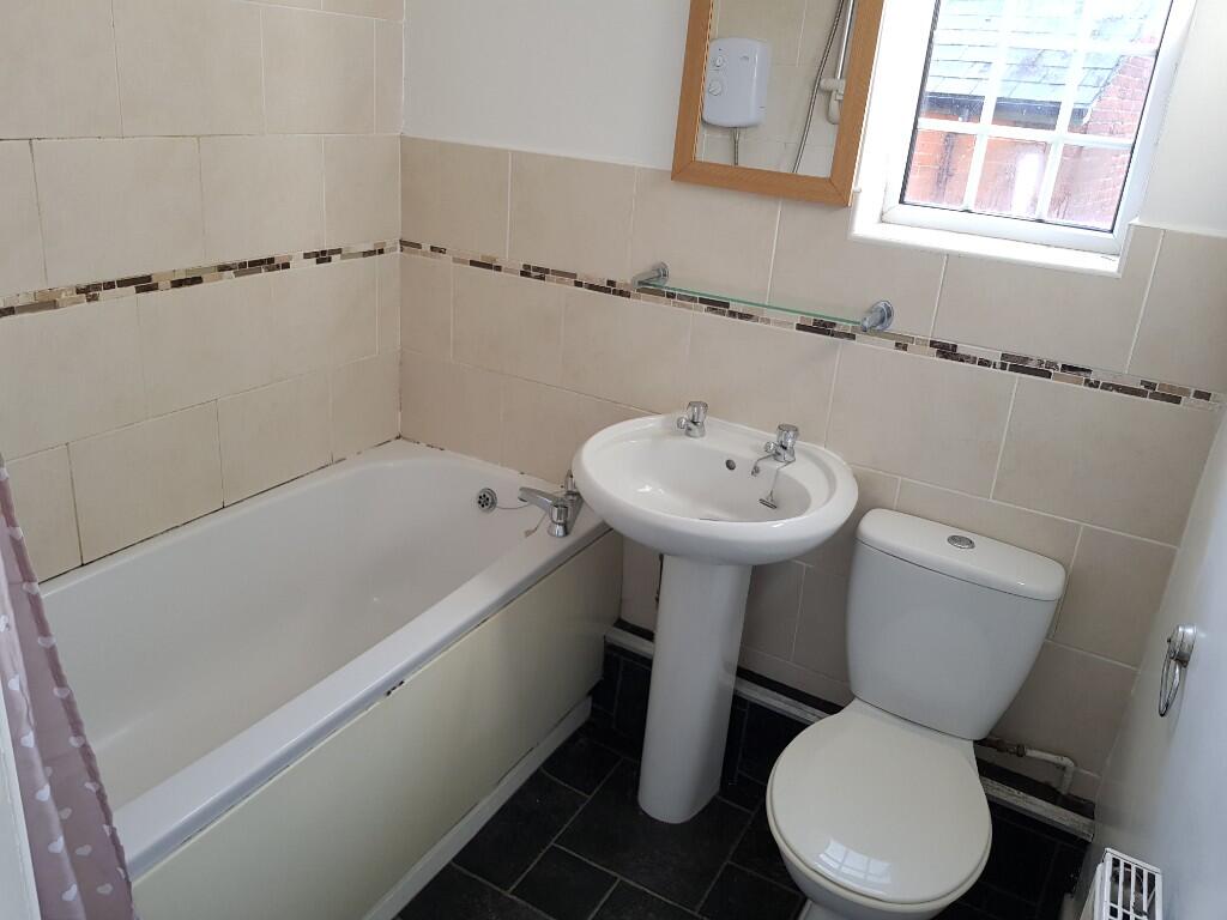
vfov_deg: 53.1
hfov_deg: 67.3
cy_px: 460
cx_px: 614
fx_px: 922
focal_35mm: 26
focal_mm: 4.2
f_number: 1.7
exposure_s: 1/60
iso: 64
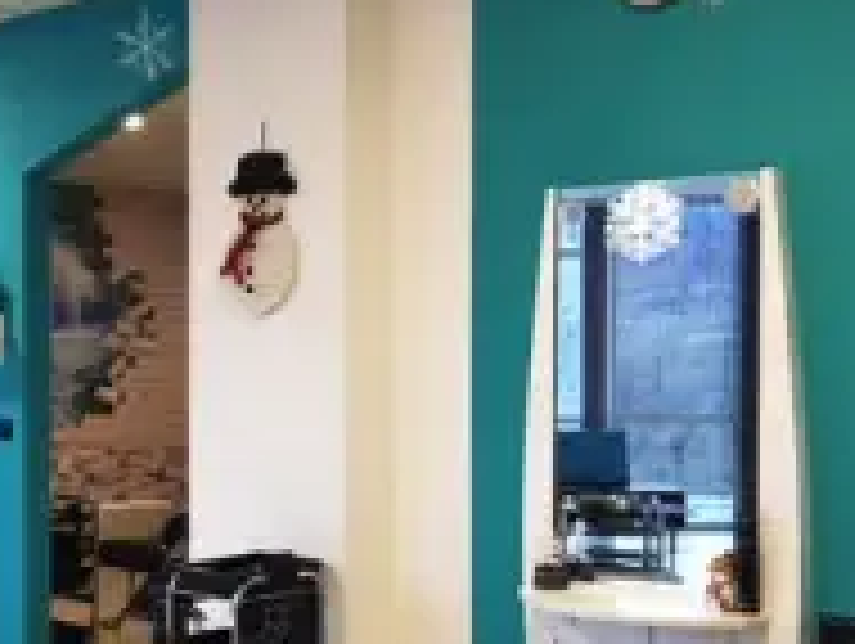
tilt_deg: -1.1
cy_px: 383
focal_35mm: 61
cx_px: 148
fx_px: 1509
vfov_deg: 24.0
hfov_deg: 30.7
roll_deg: +0.5
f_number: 2.2
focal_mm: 4.15
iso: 64
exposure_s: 1/17
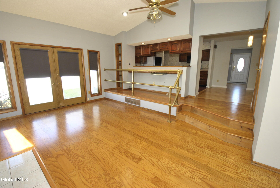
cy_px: 94
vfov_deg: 77.5
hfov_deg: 100.3
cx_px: 140
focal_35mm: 15
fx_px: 117
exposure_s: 1/60
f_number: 5.6
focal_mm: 10
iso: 400
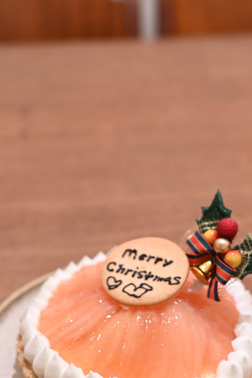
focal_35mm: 82
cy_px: 264
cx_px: 126
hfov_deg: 16.7
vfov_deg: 24.7
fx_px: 859
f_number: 2.2
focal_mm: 35
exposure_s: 1/125
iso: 2000
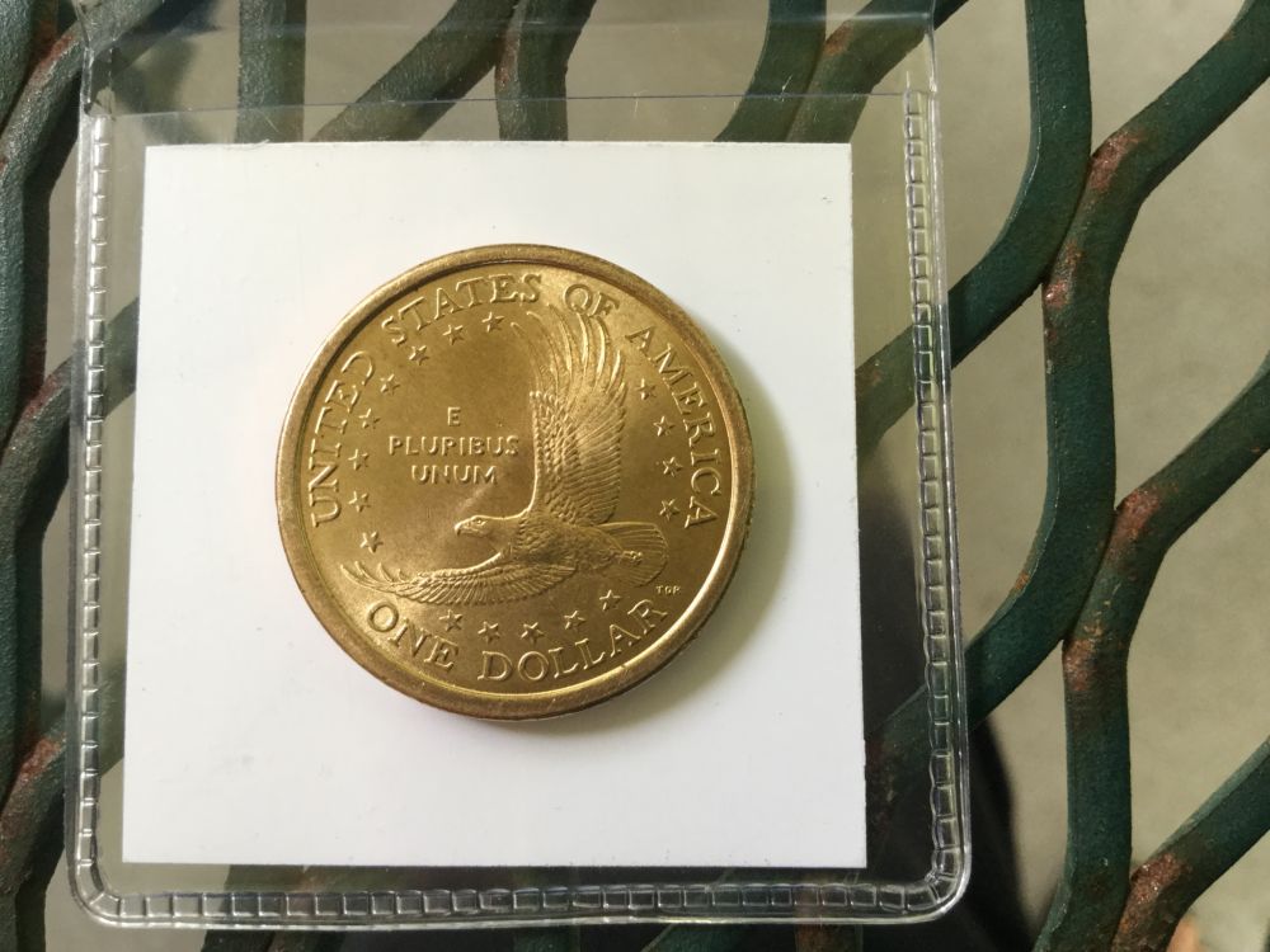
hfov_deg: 58.4
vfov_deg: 45.4
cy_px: 476
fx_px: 1137
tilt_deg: -85.5
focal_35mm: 31
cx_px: 635
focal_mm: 3.3
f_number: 2.4
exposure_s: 1/30
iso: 25
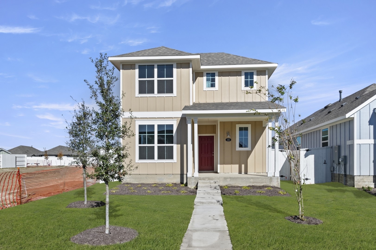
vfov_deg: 36.8
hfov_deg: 53.2
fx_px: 376
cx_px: 188
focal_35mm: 36
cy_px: 125
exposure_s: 1/640
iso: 400
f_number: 8
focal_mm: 24
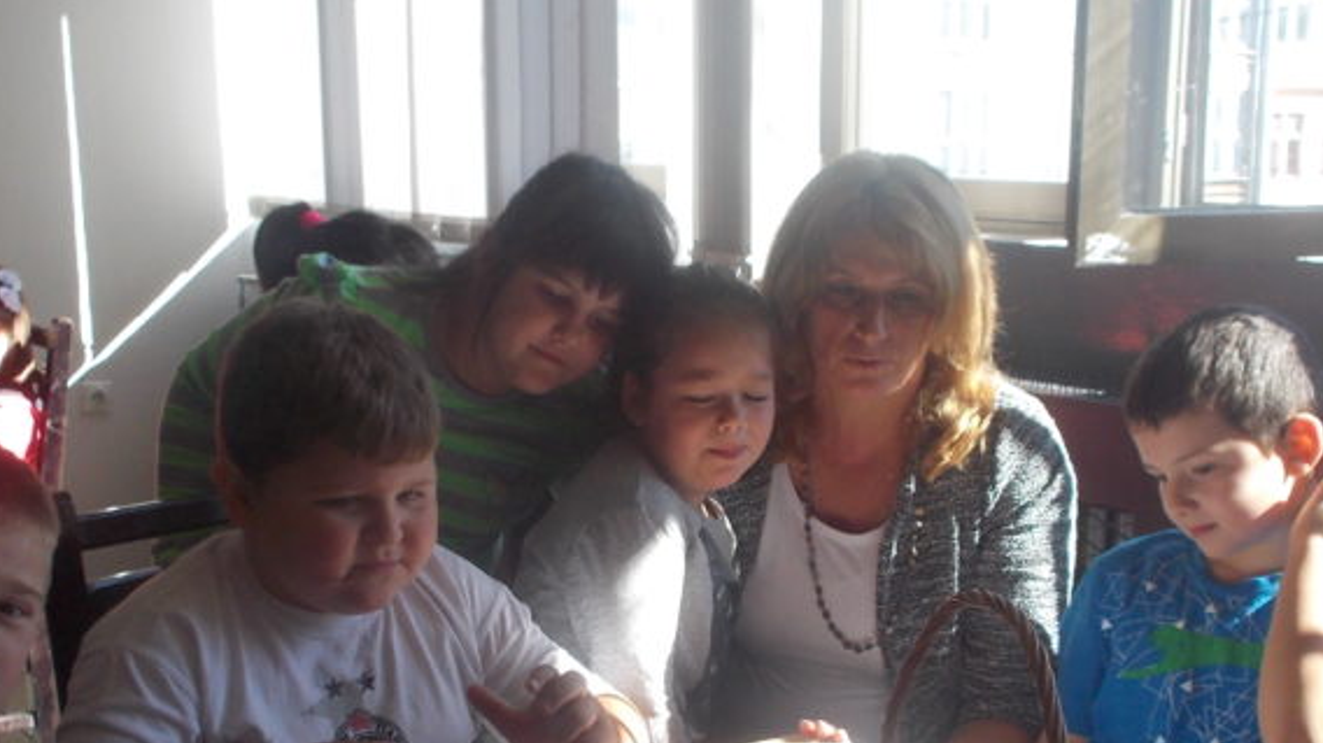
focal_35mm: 57
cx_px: 655
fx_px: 1999
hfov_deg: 36.6
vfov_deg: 20.8
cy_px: 594
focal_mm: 4.1
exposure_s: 1/125
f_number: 3.3
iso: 80
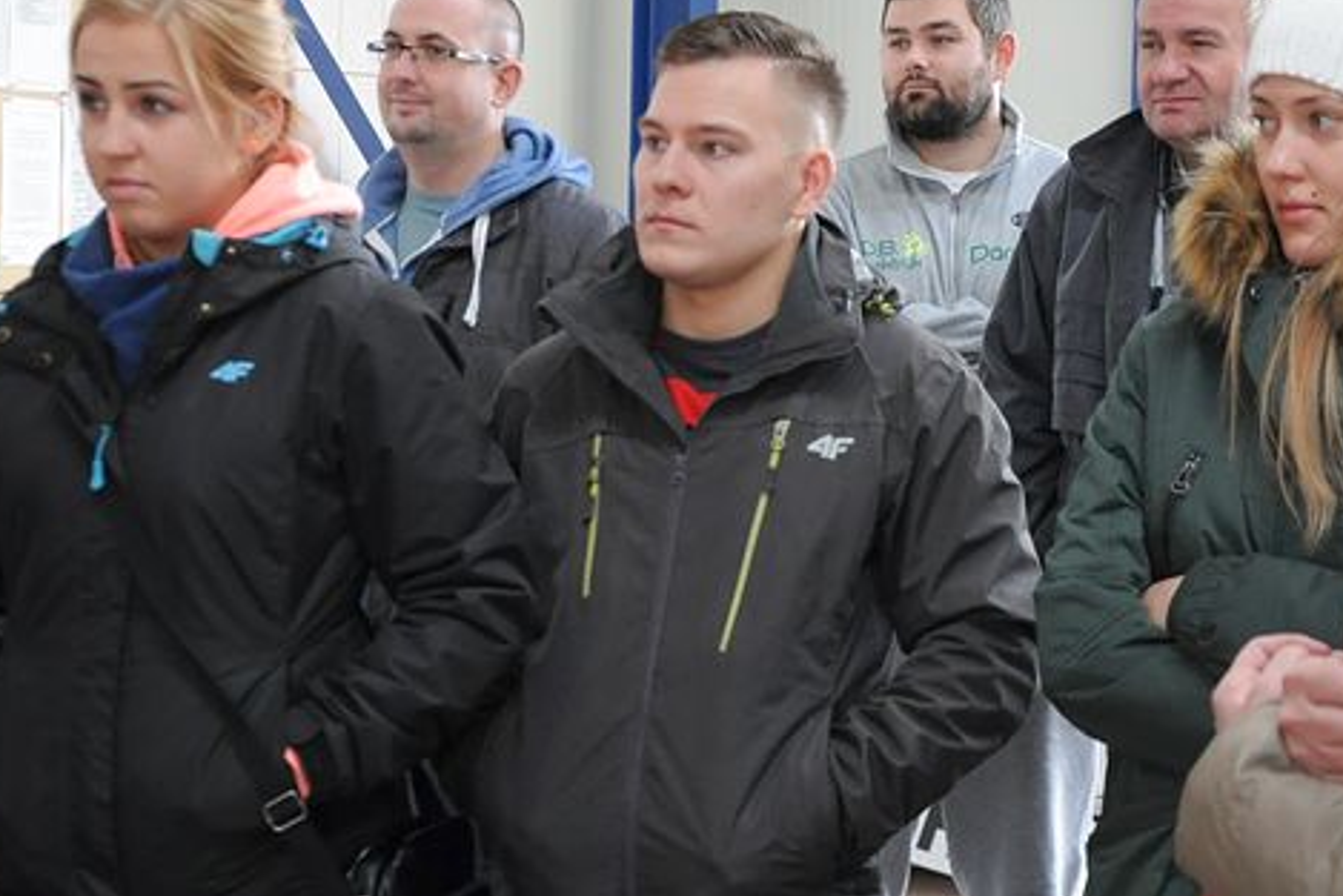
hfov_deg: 17.9
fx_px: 4254
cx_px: 853
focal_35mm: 114
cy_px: 422
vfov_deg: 12.0
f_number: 4.8
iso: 1250
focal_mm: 42
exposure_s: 1/60
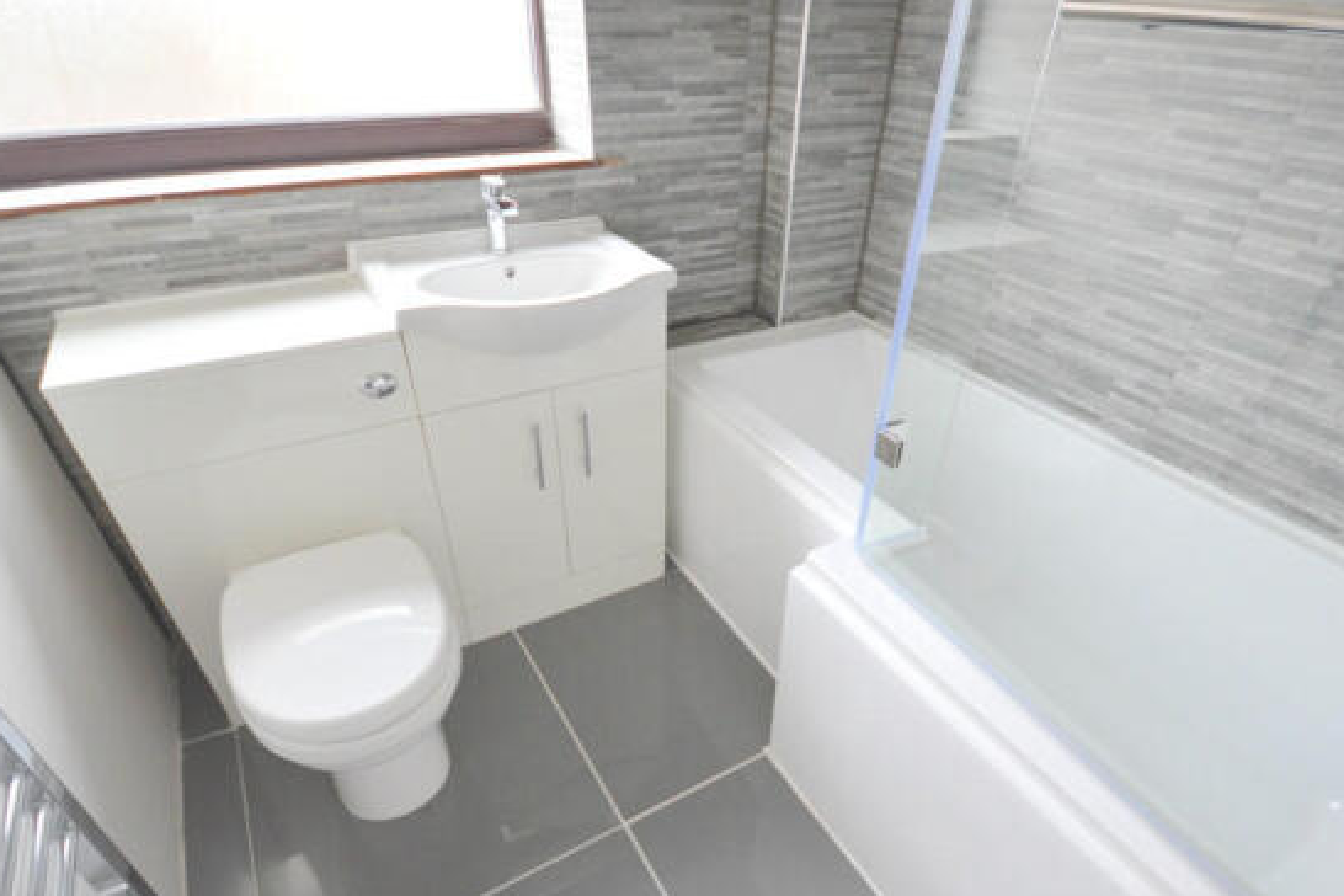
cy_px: 532
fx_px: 672
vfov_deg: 66.8
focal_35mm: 18
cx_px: 697
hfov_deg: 90.0
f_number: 4
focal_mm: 10
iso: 720
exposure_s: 1/60
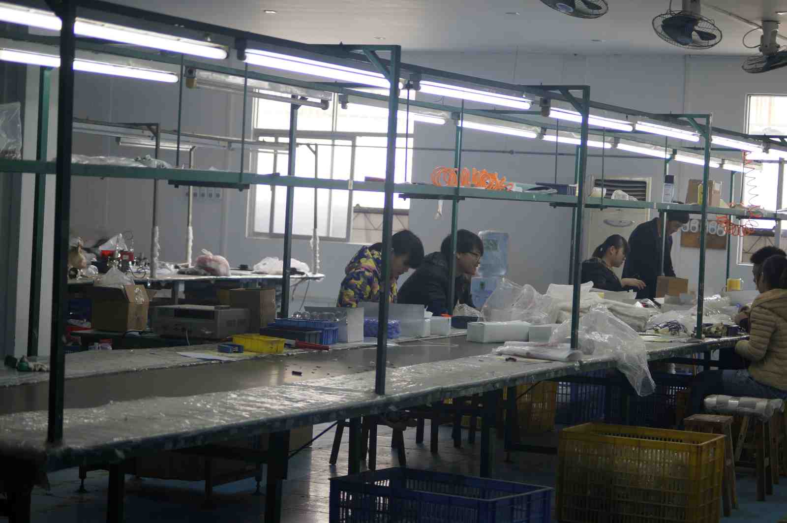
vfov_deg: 16.5
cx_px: 394
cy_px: 262
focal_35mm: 82
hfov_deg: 24.6
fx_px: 1801
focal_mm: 55
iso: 320
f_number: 4
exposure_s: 1/100
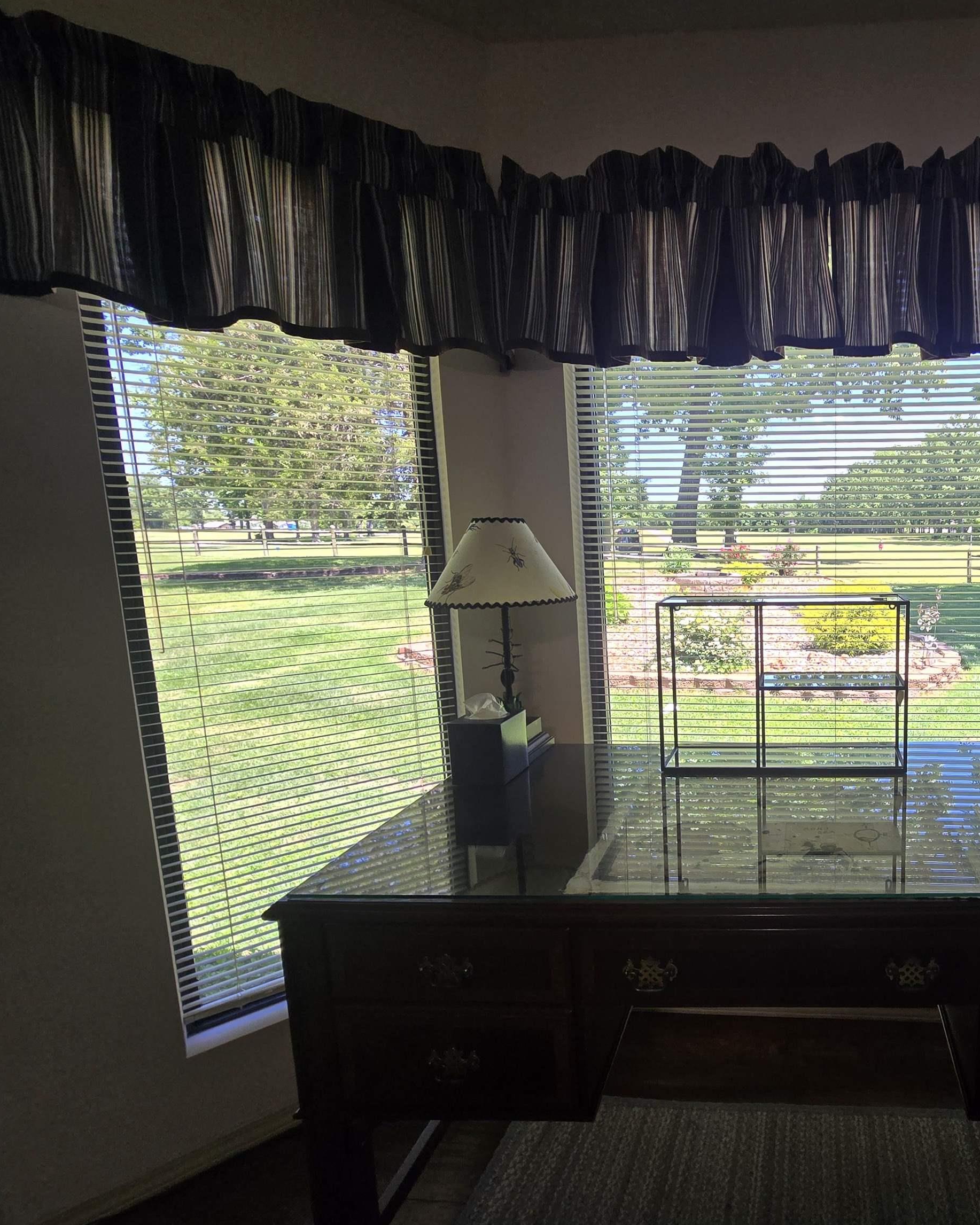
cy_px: 611
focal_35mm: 17
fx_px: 616
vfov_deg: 89.6
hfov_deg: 68.6
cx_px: 802
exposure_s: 1/190
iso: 50
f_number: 2.2
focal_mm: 2.2
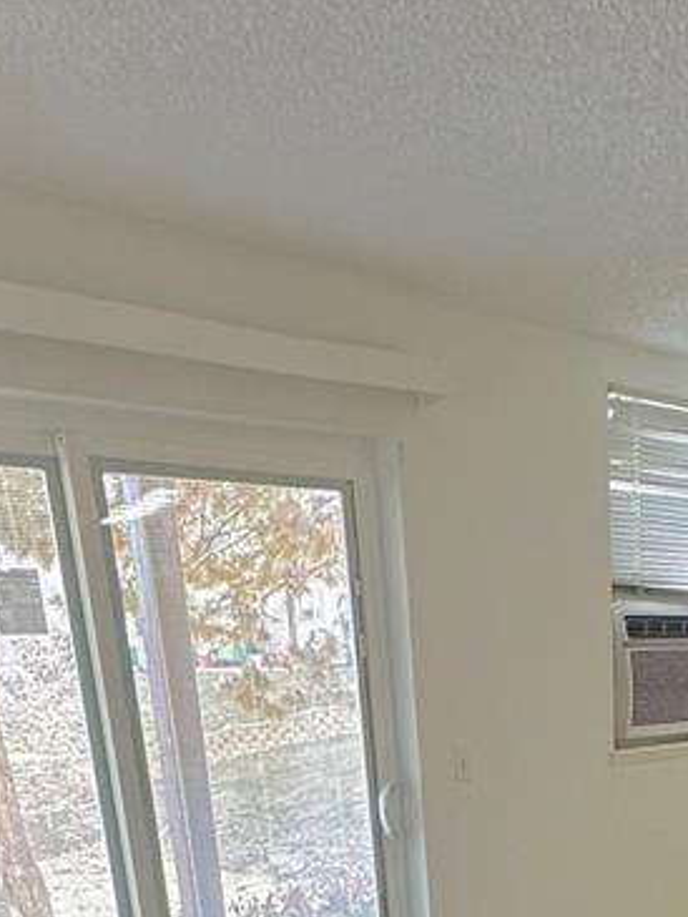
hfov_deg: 30.7
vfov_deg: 32.7
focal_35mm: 46
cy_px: 1141
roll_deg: +1.2
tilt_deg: -21.7
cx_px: 552
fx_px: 1218
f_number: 2.2
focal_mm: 2.22
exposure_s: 1/120
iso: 125
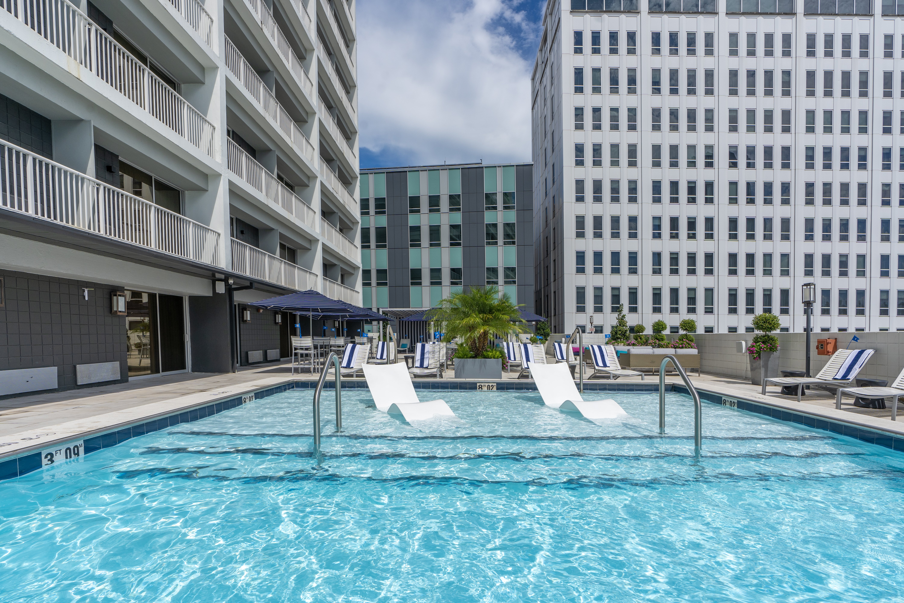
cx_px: 452
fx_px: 402
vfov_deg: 73.7
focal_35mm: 16
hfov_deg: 96.7
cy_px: 302
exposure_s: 1/500
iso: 100
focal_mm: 16
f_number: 10
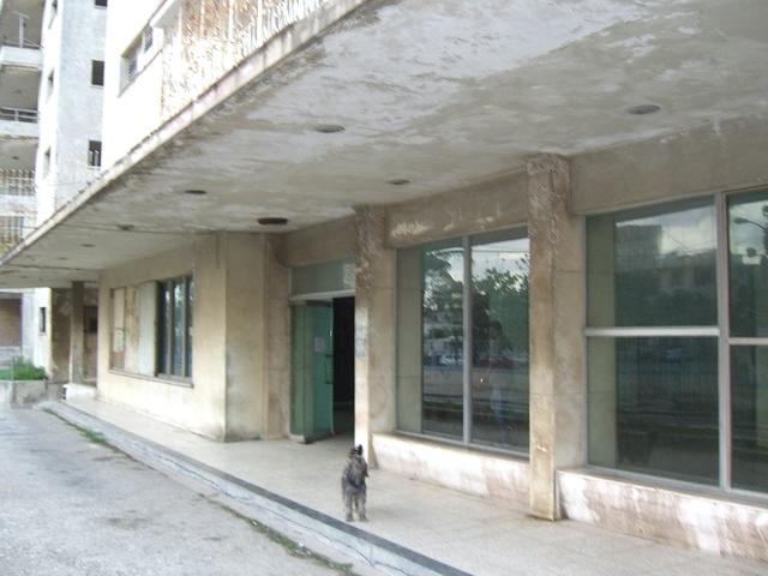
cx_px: 384
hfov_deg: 49.0
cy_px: 288
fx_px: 843
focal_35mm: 38
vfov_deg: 37.7
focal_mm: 7.9
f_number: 2.8
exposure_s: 1/60
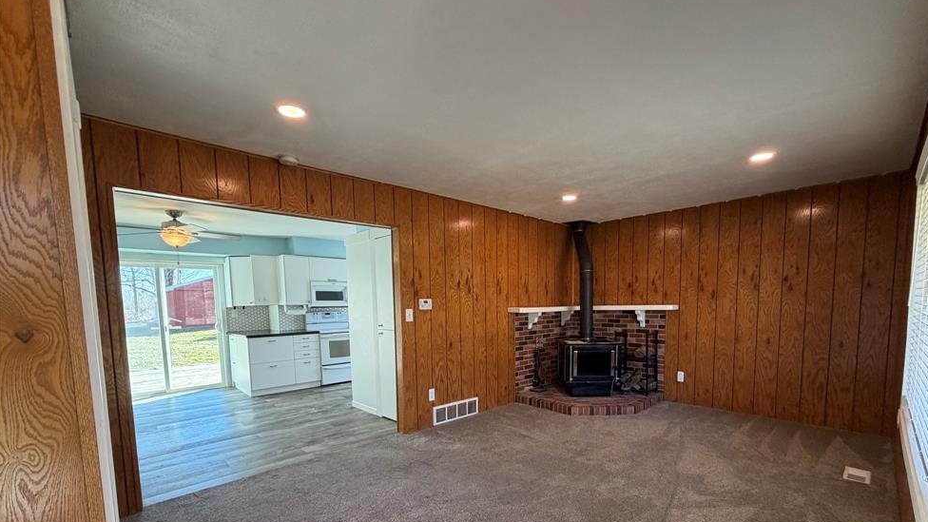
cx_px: 483
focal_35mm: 16
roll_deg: +1.3
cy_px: 338
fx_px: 394
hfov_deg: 99.3
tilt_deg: -5.8
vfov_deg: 65.7
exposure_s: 1/120
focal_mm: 2.22
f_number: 2.2
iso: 200
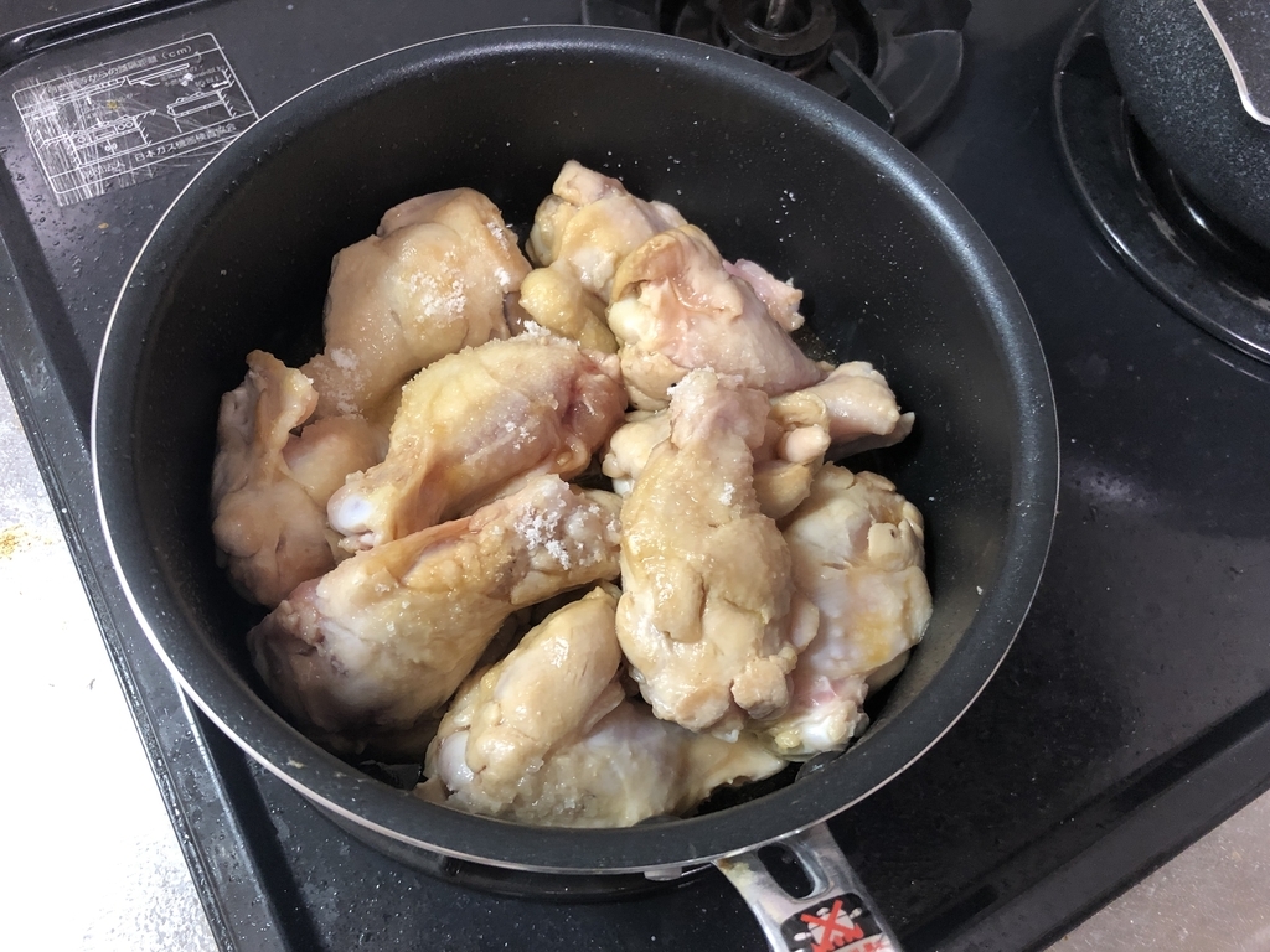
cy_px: 476
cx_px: 635
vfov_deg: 49.7
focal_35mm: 28
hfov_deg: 63.4
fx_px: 1027
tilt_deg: -64.7
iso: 100
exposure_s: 1/17
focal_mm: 3.99
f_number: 1.8
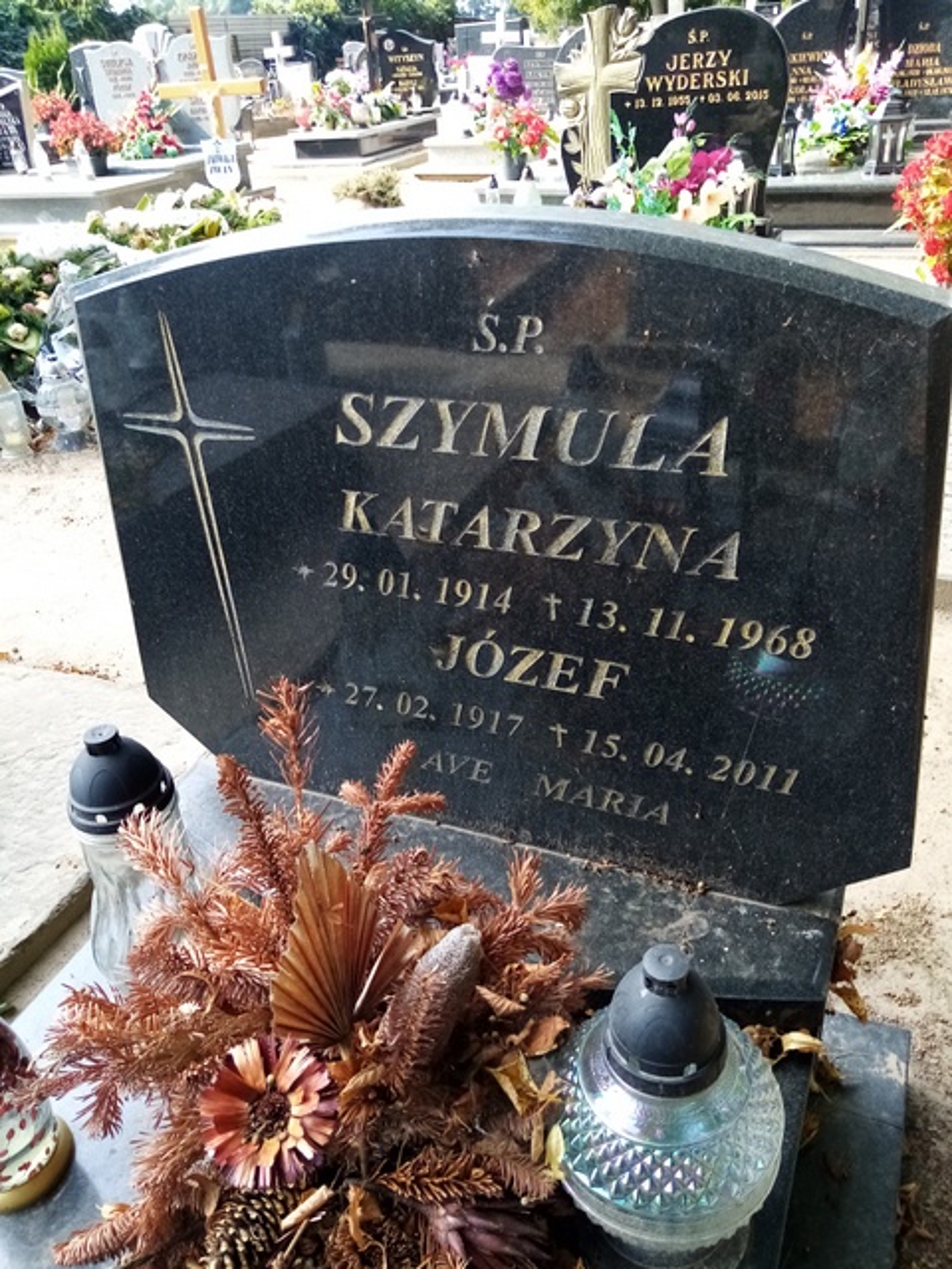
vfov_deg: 67.3
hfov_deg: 53.1
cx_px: 476
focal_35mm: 26
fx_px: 953
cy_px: 634
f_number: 1.8
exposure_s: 1/146
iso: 110
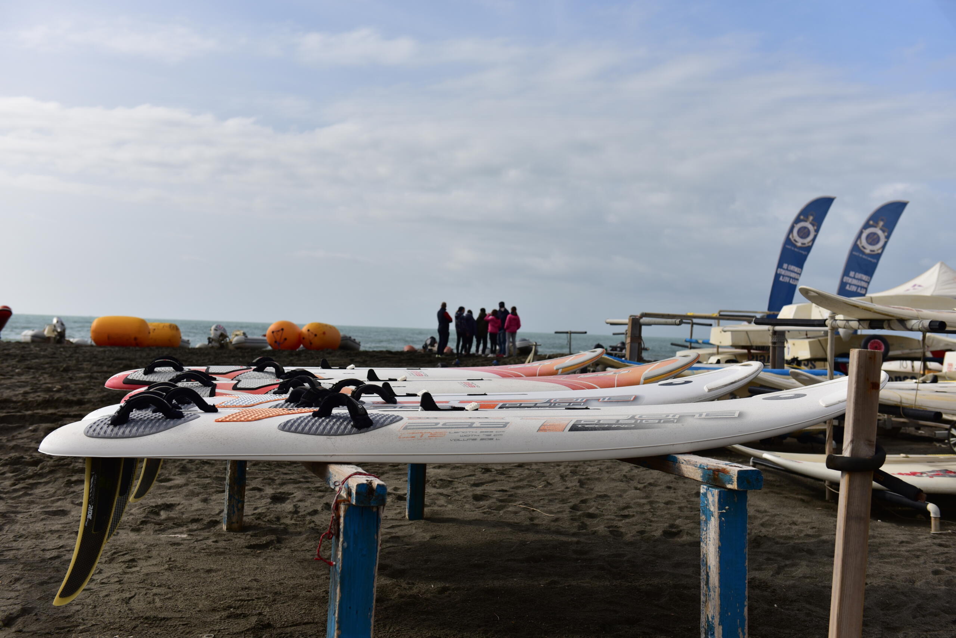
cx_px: 478
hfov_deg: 46.4
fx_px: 1116
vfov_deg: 31.9
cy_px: 319
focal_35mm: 42
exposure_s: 1/1250
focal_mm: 42
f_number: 5
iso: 100
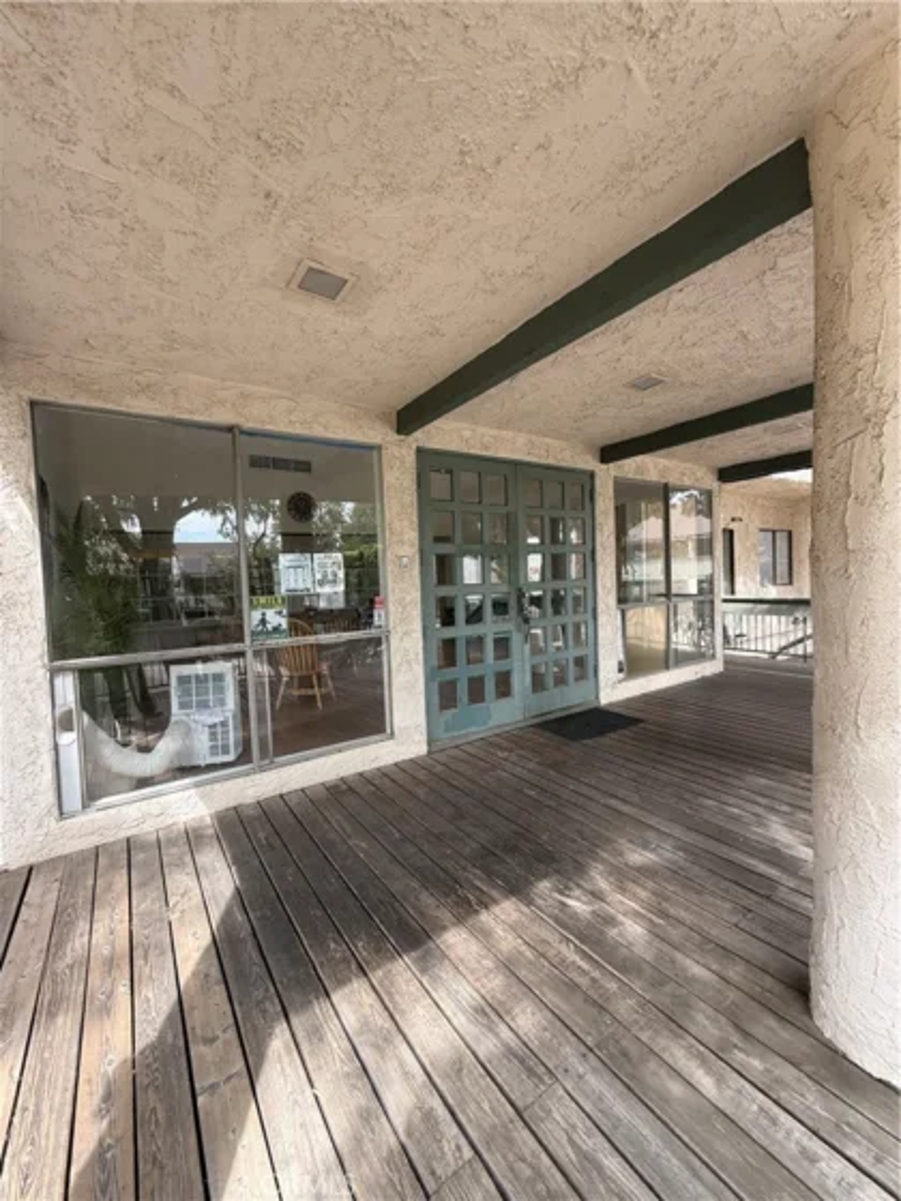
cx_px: 450
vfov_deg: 102.1
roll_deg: +2.1
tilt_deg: -1.9
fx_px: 486
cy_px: 600
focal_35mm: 14
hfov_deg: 85.7
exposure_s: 1/112
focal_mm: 2.22
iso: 50
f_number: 2.2
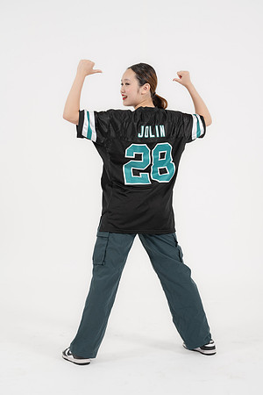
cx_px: 132
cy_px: 198
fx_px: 625
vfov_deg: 35.1
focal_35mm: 57
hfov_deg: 23.8
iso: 320
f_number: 8
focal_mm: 57
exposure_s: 1/125
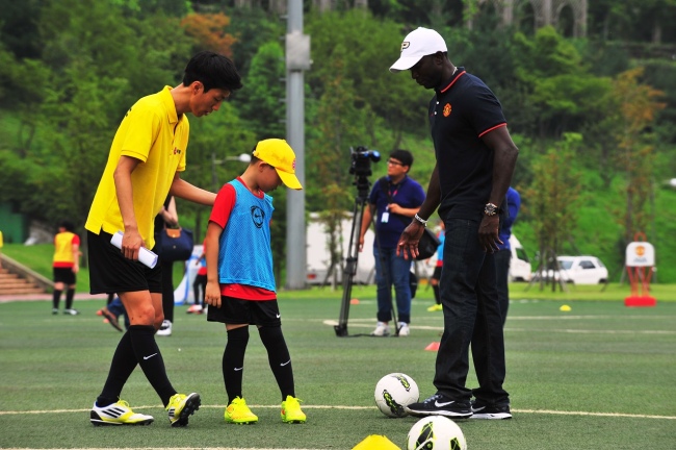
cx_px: 338
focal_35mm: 200
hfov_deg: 10.3
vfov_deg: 6.9
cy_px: 225
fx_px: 3752
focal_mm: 200
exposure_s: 1/500
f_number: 8
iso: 400
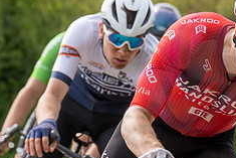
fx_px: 3273
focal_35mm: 499
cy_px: 61
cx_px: 226
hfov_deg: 4.1
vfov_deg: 2.8
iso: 320
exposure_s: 1/1000
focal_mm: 131
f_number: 5
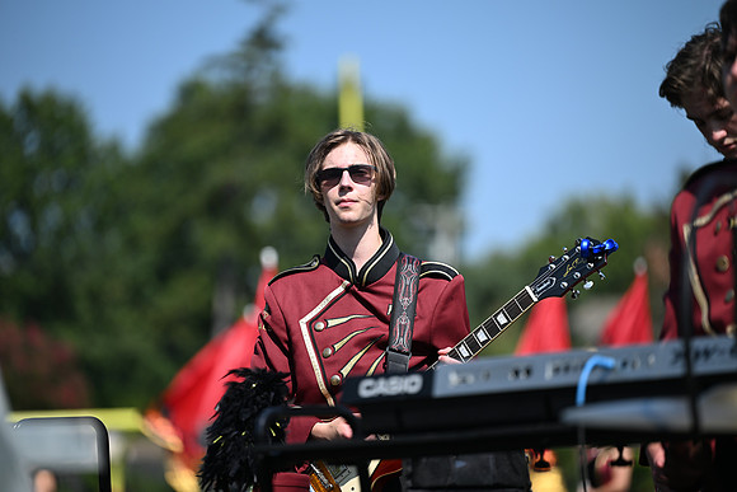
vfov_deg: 7.2
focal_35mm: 190
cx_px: 368
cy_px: 246
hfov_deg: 10.8
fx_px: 3890
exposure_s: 1/2000
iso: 125
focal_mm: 190
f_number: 2.8
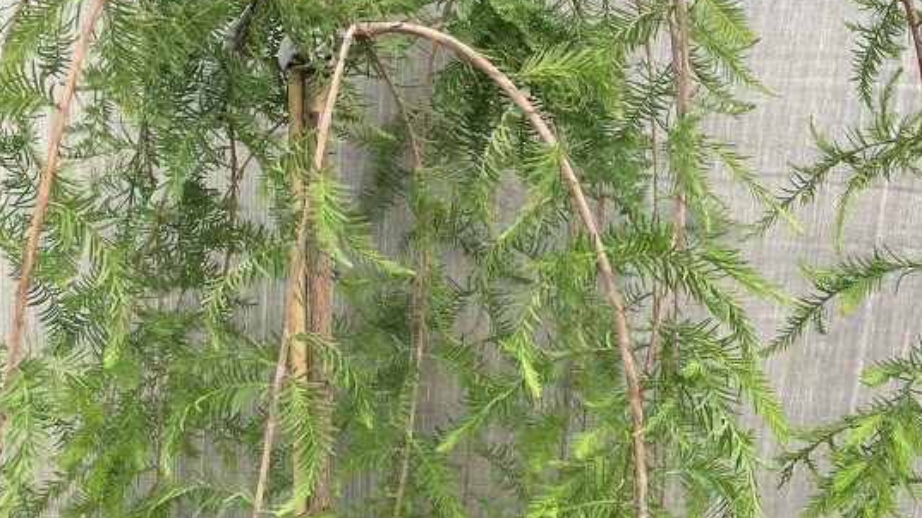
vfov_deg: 21.0
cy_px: 353
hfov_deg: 36.5
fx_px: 1393
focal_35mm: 57
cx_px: 386
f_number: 1.6
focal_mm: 5.1
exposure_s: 1/459
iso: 50
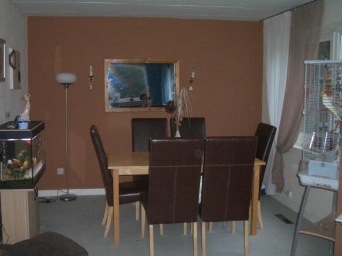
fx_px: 405
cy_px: 128
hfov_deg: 45.8
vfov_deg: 35.1
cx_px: 171
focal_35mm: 41
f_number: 2.8
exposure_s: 1/60
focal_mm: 6.8
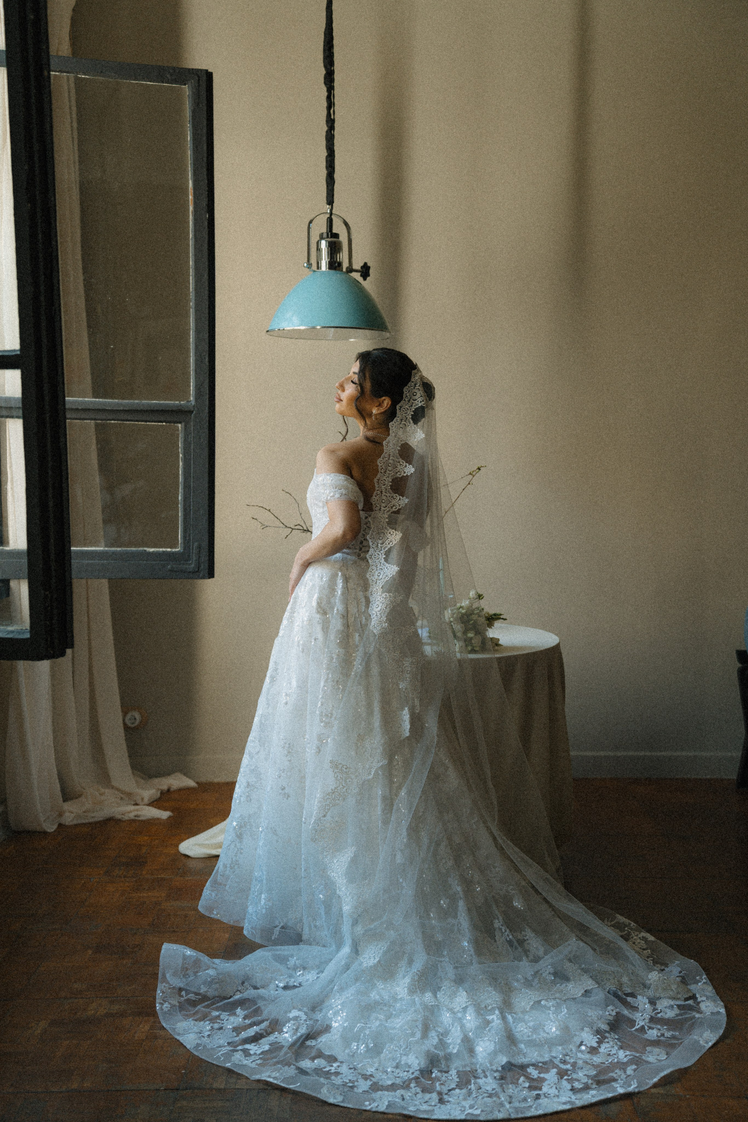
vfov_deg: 46.4
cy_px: 561
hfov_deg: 31.9
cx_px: 374
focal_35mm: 42
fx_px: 1309
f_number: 2.8
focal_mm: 42
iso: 500
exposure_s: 1/200
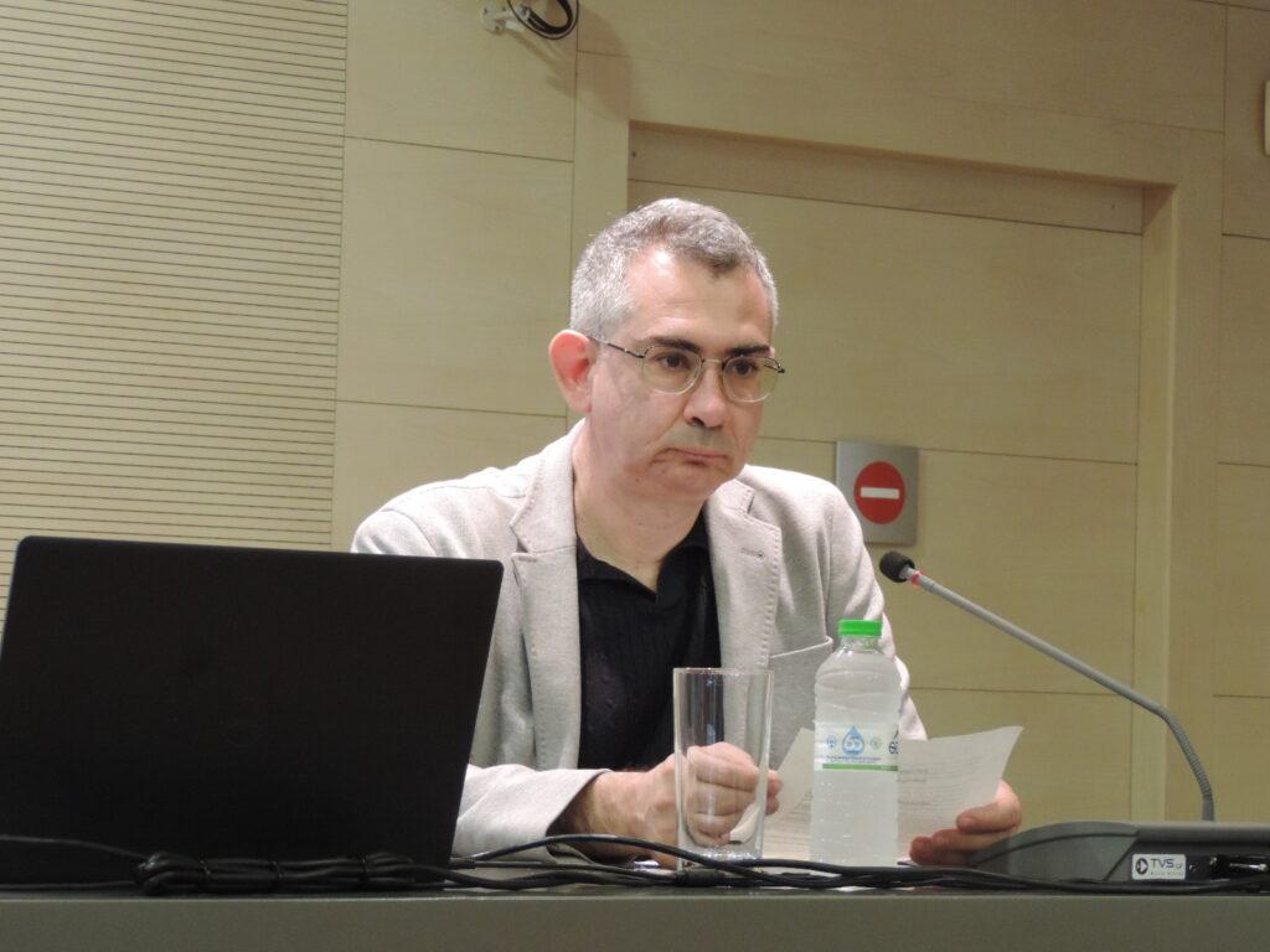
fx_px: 3852
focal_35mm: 105
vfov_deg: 14.1
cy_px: 476
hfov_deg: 18.7
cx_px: 635
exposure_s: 1/25
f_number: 4.2
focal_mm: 18.7
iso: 800
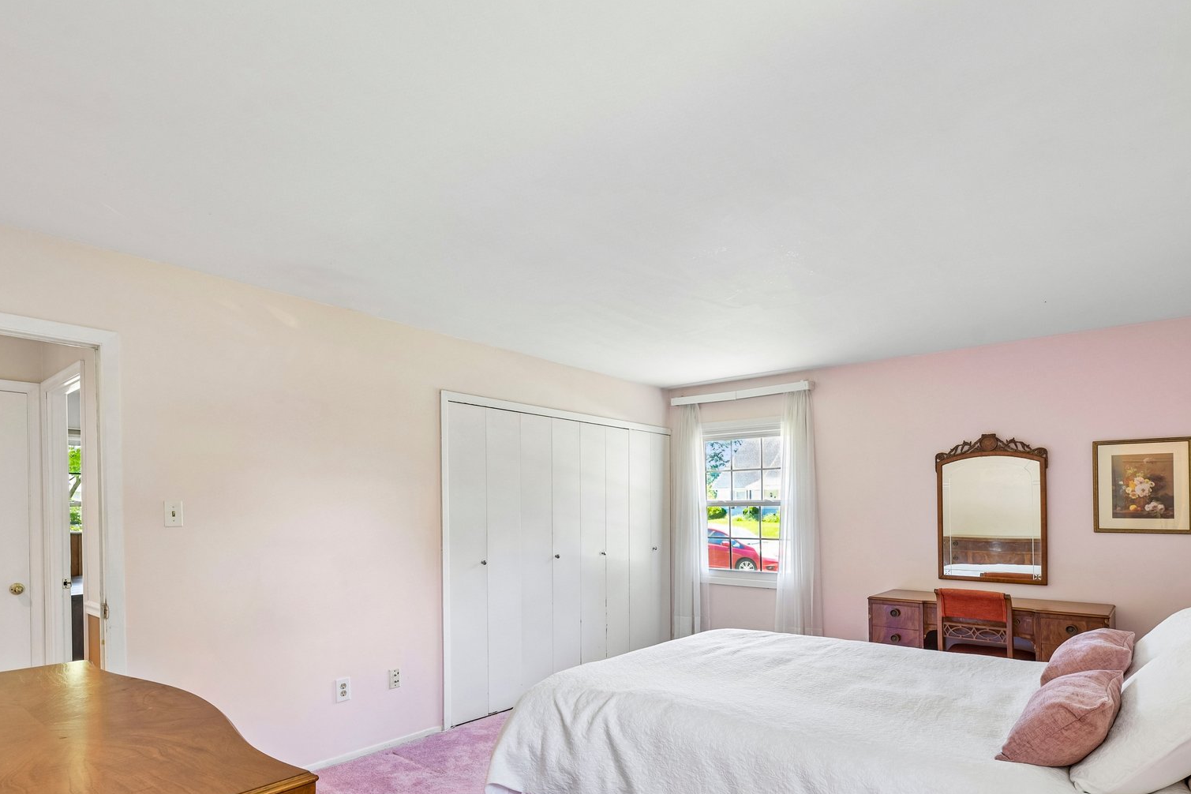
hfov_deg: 86.9
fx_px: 629
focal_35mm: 19
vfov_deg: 63.2
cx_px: 586
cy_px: 519
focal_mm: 14
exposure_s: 1/8
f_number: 8
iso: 400
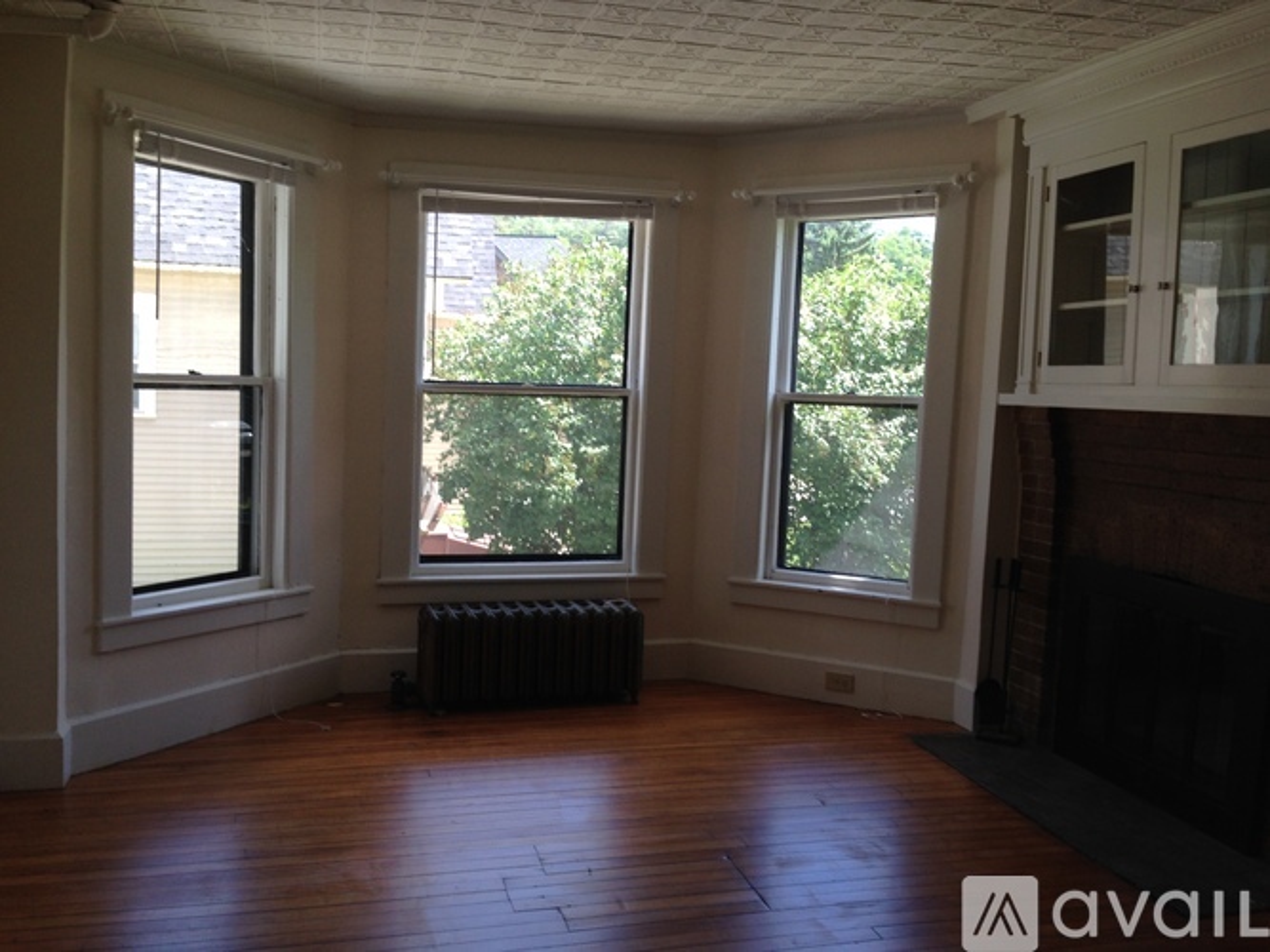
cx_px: 635
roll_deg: +0.6
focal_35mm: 33
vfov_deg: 42.9
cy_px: 476
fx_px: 1210
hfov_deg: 55.4
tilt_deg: -5.2
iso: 50
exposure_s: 1/147
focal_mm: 4.12
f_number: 2.4
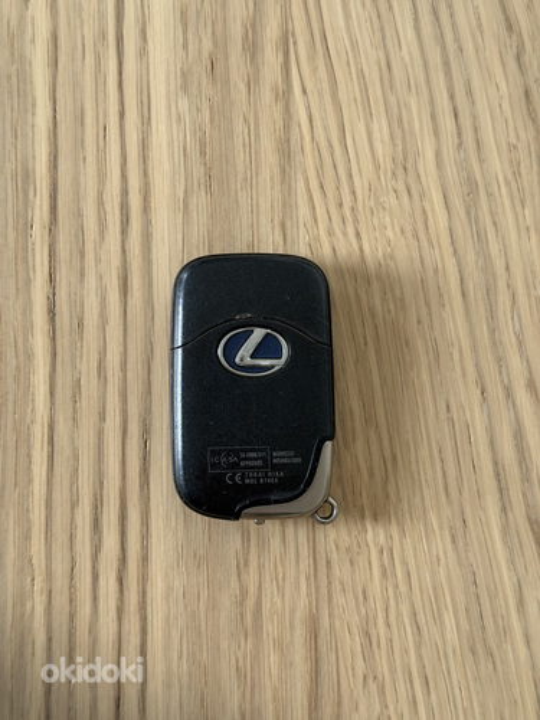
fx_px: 998
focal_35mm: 48
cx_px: 270
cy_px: 360
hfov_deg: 30.3
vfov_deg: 39.7
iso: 100
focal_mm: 6.76
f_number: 1.78
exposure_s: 1/109
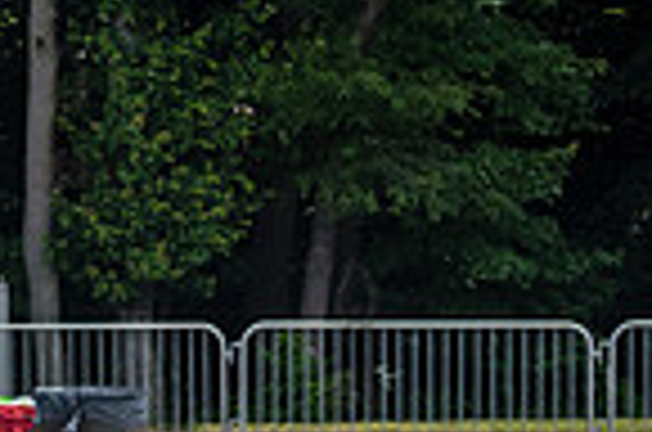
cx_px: -586
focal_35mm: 156
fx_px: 2819
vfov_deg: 8.7
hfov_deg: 12.0
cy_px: 319
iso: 200
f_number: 4
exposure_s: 1/4000
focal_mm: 35
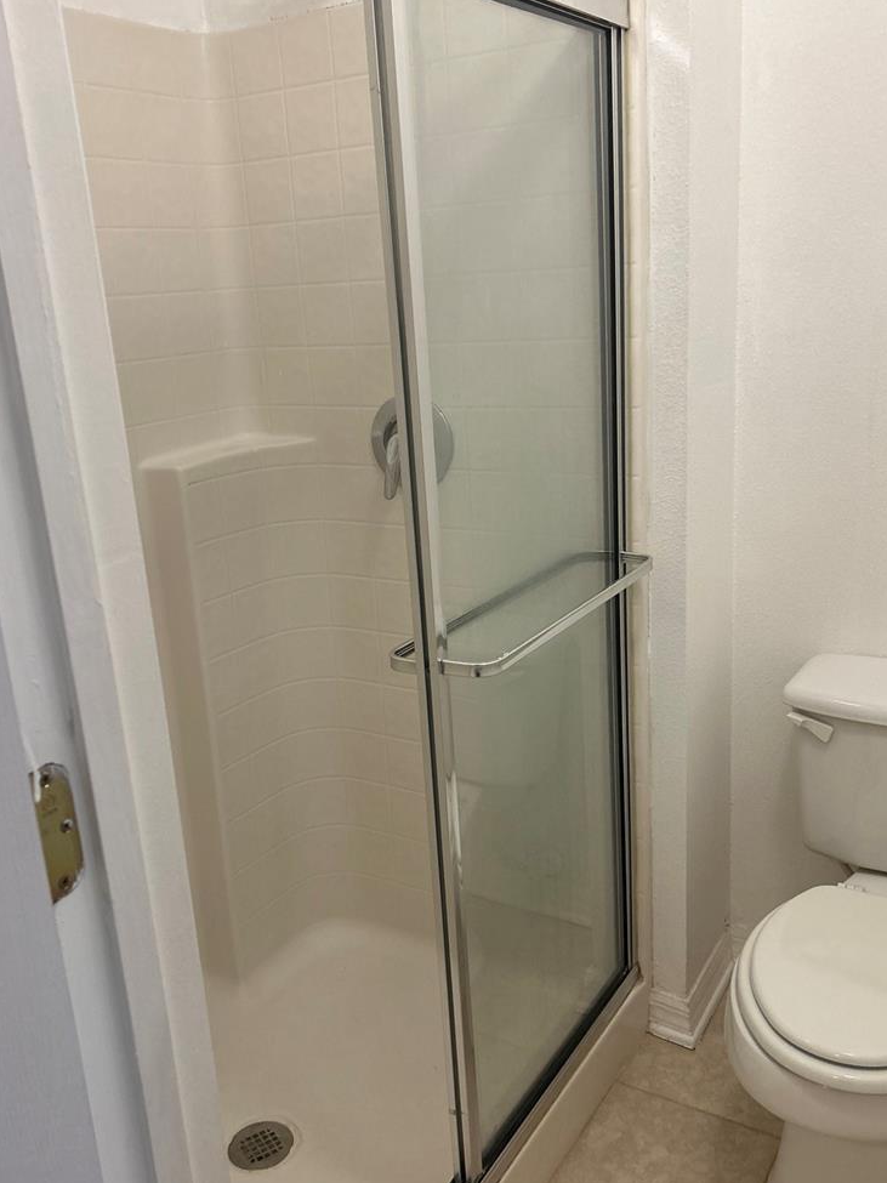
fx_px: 1094
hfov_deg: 44.2
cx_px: 445
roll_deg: +3.1
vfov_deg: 56.8
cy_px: 588
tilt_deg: -16.3
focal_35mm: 32
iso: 125
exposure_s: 1/120
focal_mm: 5.7
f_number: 1.5
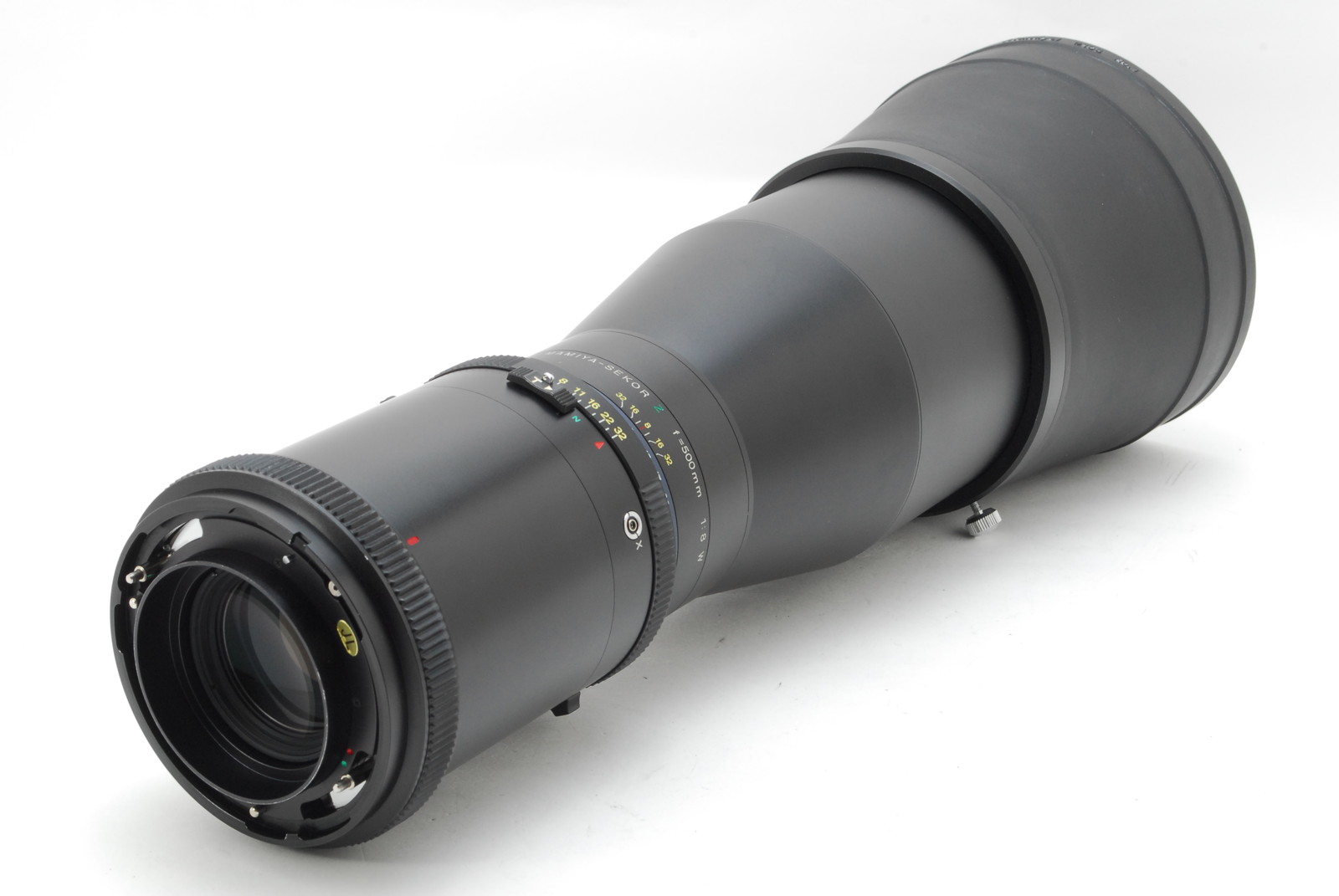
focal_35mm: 75
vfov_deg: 18.2
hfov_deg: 27.0
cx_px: 670
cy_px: 448
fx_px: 2793
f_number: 18
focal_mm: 50
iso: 400
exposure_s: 1/125
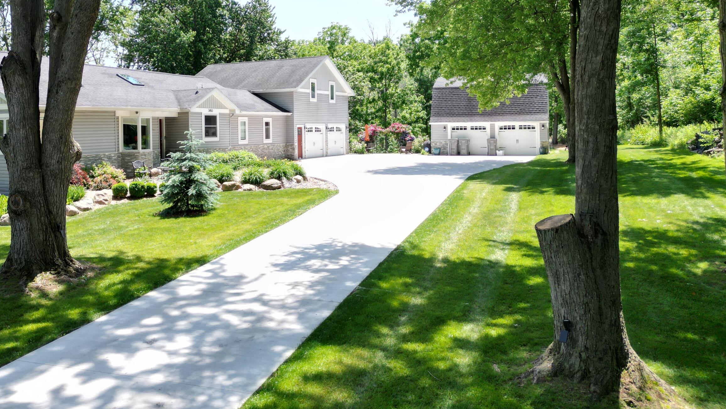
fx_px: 655
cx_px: 275
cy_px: 129
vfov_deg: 34.3
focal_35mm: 34
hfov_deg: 57.4
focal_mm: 6.72
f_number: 1.7
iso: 100
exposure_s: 1/1500
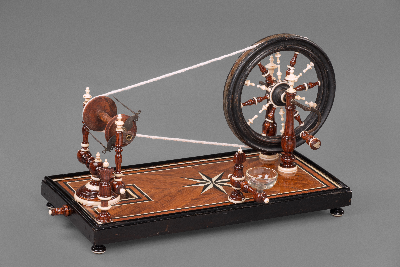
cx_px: 200
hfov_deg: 13.7
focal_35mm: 150
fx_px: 1667
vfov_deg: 9.2
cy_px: 134
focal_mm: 150
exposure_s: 1/100
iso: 200
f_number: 18
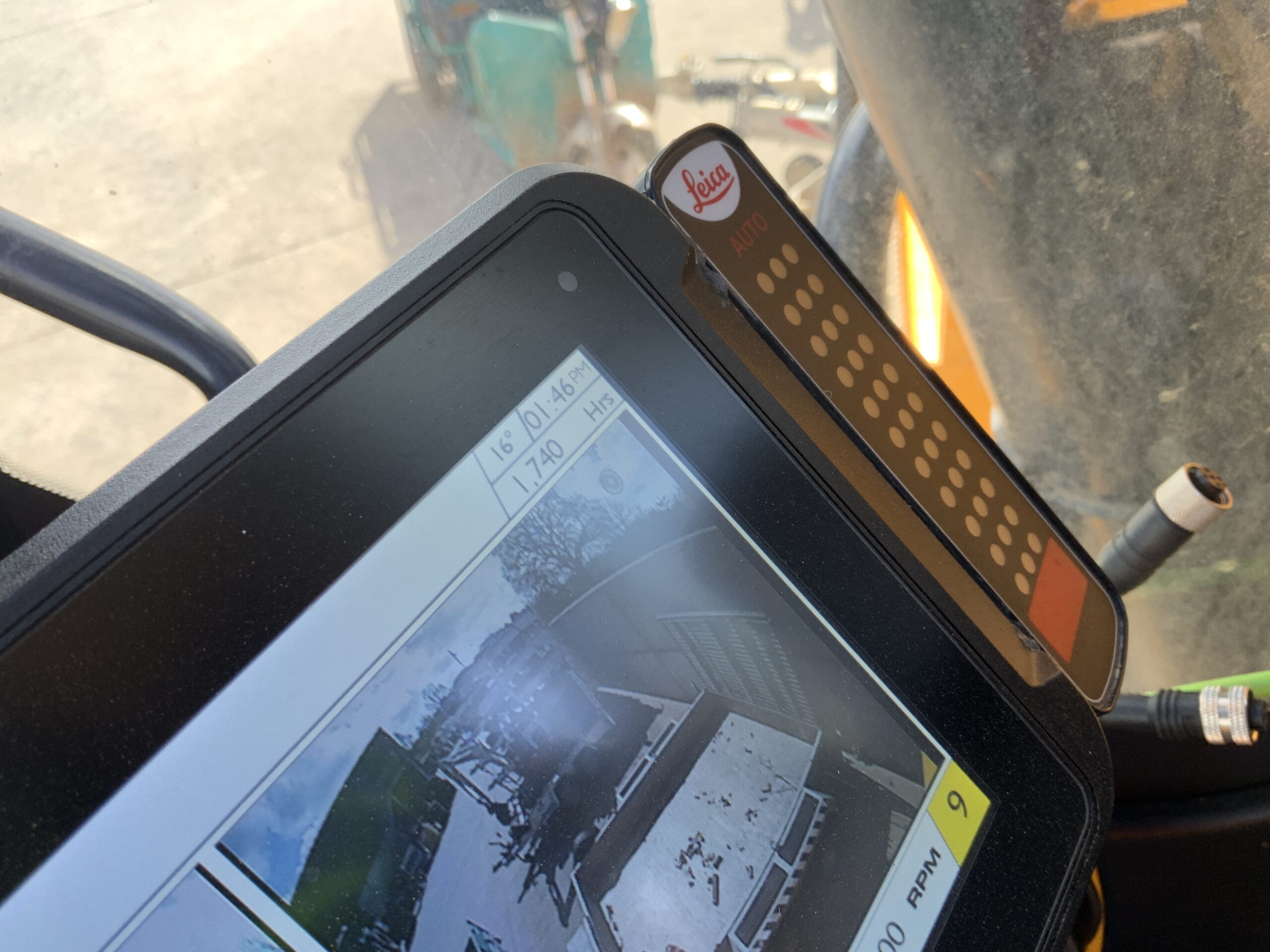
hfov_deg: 61.7
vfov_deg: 48.2
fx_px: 1064
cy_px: 476
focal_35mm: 29
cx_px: 635
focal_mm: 3
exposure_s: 1/162
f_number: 1.8
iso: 16
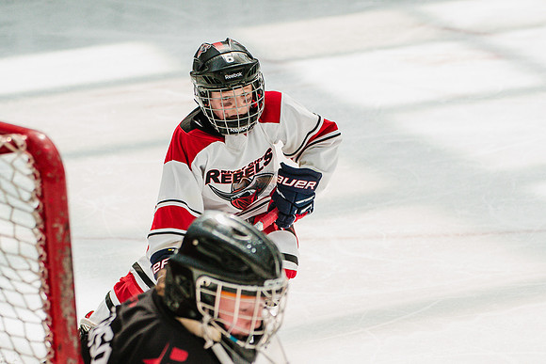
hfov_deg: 9.8
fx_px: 3177
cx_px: 324
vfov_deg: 6.6
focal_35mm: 209
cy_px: 308
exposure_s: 1/2000
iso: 1600
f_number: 4
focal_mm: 120
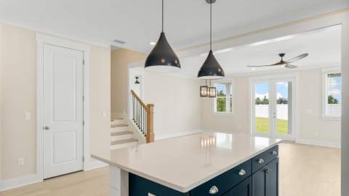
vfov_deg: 54.3
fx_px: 191
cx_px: 174
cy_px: 107
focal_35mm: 21
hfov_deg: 84.9
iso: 400
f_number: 8
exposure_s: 1/80
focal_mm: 19.6
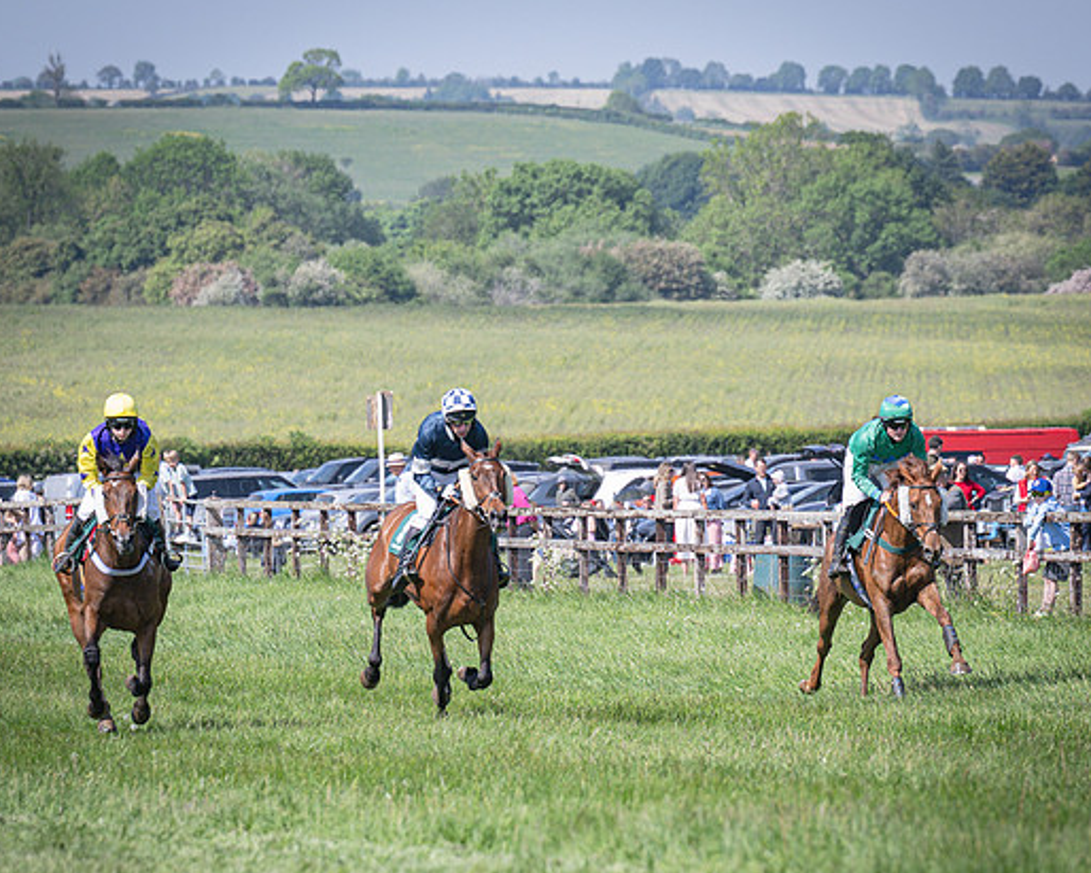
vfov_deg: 4.7
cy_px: 533
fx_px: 10557
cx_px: 443
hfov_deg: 5.9
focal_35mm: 327
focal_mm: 145
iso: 200
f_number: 4
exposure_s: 1/1600
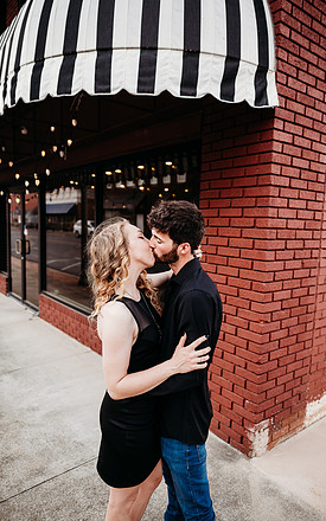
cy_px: 262
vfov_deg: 72.5
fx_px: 355
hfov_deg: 49.3
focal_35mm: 25
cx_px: 168
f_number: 2.8
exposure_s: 1/640
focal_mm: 24
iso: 250
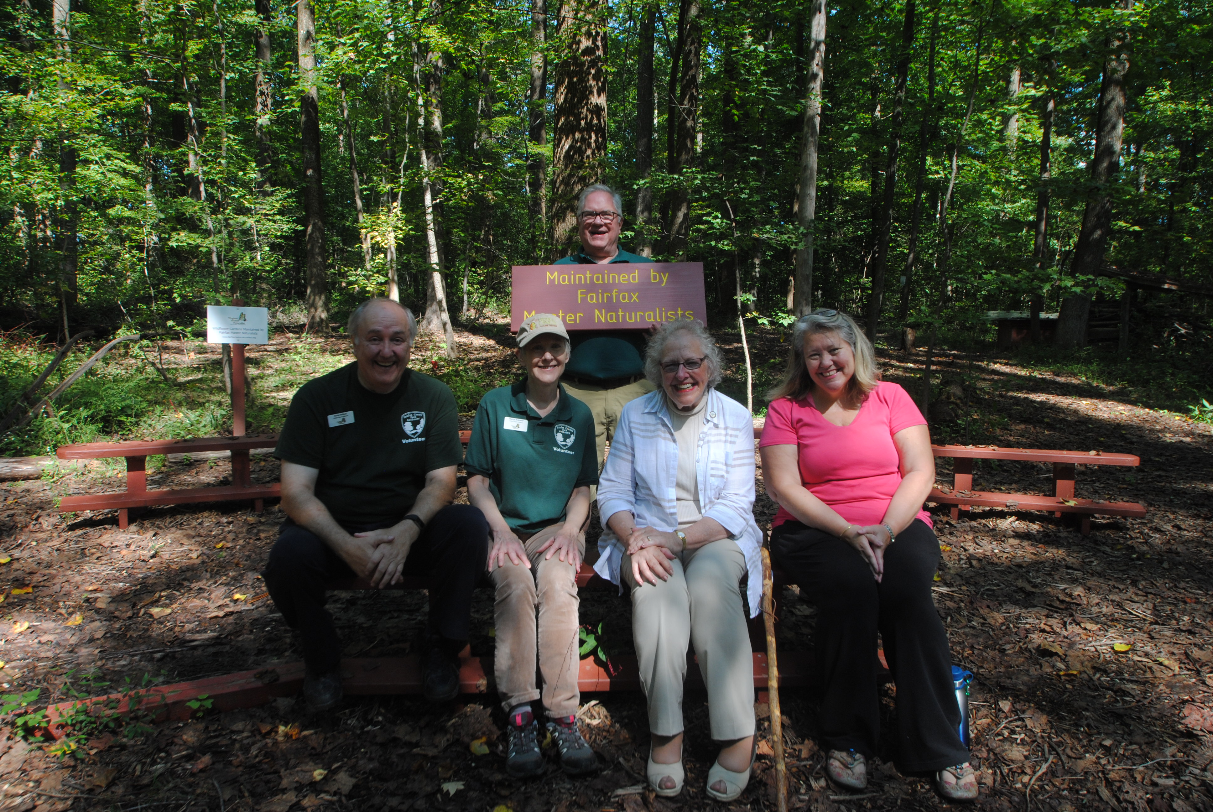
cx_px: 606
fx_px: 759
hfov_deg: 77.3
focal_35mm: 22
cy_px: 406
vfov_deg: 56.3
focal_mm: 15
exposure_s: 1/125
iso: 180
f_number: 5.6
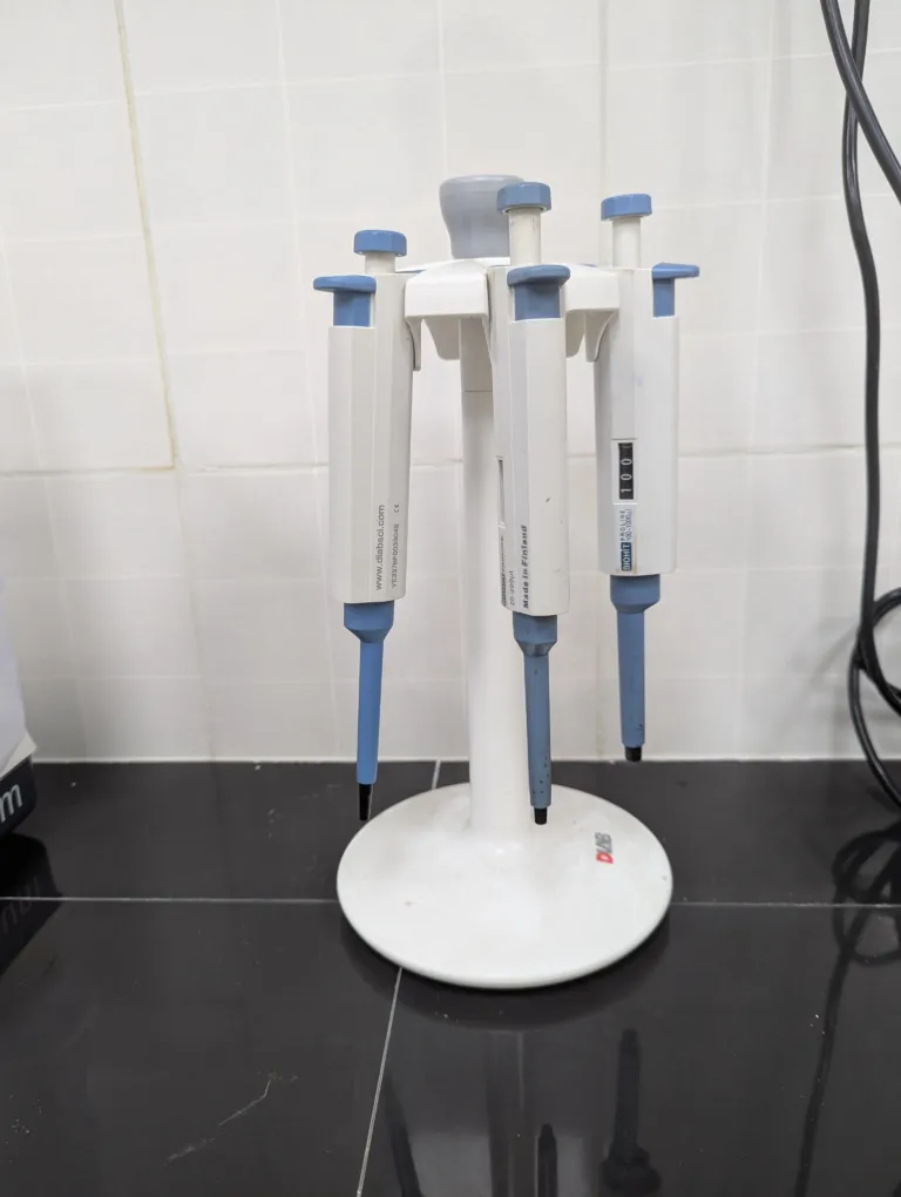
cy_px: 598
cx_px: 450
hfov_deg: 56.9
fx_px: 831
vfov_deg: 71.5
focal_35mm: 24
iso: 126
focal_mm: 6.81
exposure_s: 1/67.5
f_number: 1.85
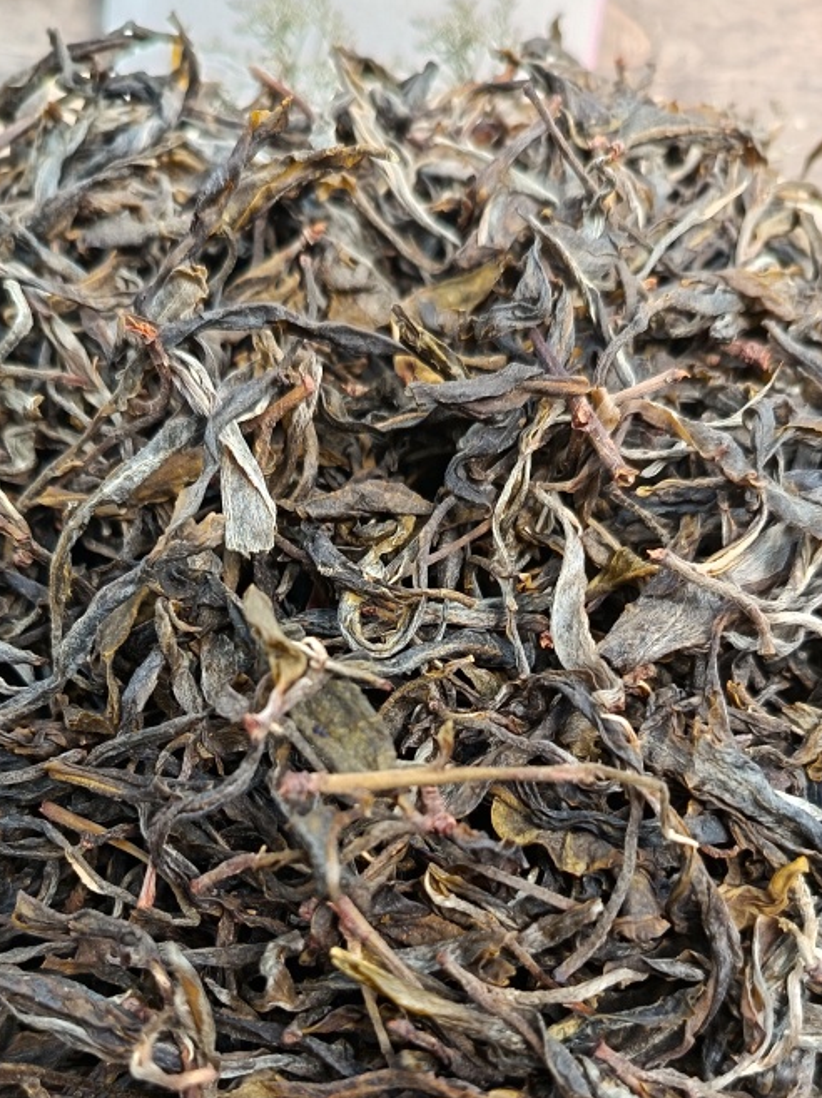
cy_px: 743
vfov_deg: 47.0
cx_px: 356
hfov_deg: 36.7
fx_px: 1236
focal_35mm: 39
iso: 289
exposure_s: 1/100
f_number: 1.75
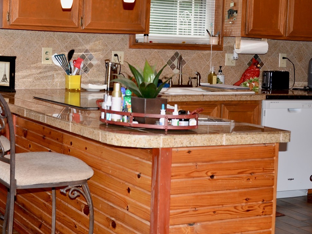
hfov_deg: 27.7
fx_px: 622
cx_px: 68
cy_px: 82
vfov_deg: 21.2
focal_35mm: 69
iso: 320
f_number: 3.8
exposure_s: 1/60
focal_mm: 34
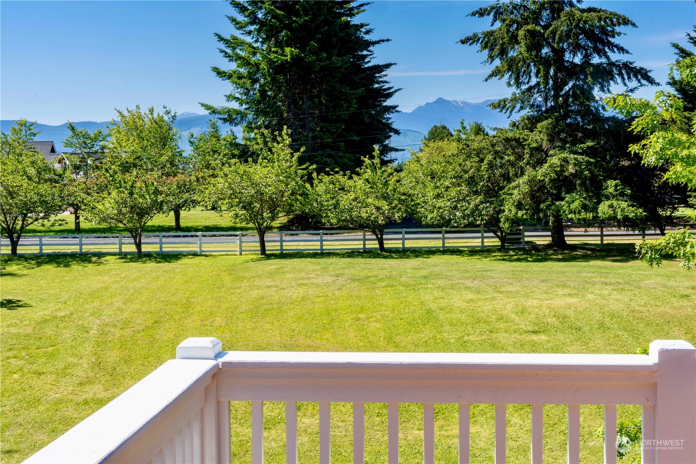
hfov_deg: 40.3
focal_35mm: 49
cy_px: 232
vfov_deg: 27.5
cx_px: 348
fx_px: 947
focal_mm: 49
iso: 100
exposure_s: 1/100
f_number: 22
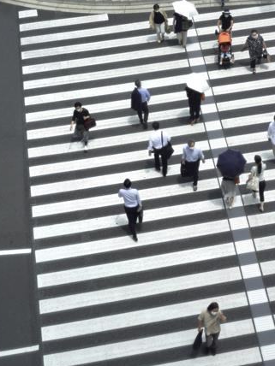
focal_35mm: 95
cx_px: 239
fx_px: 1006
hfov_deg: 15.4
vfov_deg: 20.7
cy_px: 183
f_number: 8
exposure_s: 1/640
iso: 100
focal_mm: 65
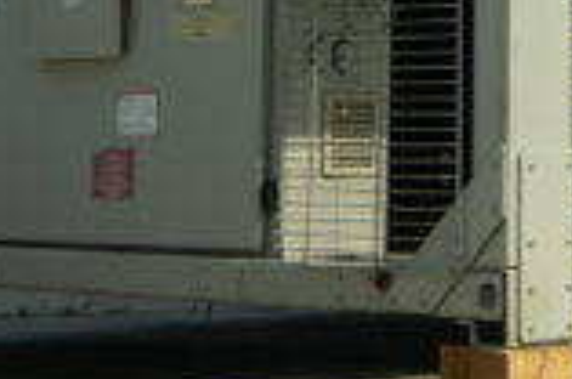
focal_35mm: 157
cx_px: 561
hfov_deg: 13.0
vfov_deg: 8.2
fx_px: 2489
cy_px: -428
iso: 100
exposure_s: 1/100
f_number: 4
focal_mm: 24
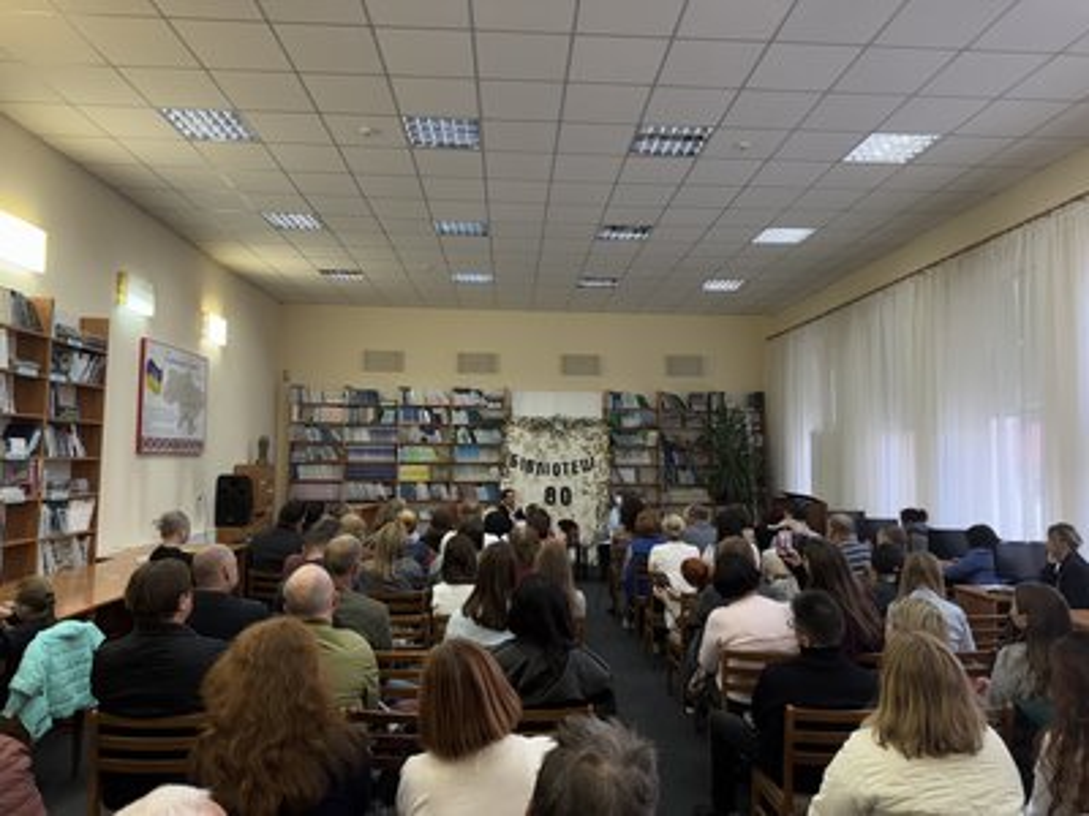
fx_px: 755
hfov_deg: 71.6
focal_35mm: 24
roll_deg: -1.2
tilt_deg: +4.4
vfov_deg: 56.8
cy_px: 408
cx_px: 544
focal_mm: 6.8
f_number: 1.8
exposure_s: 1/100
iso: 125
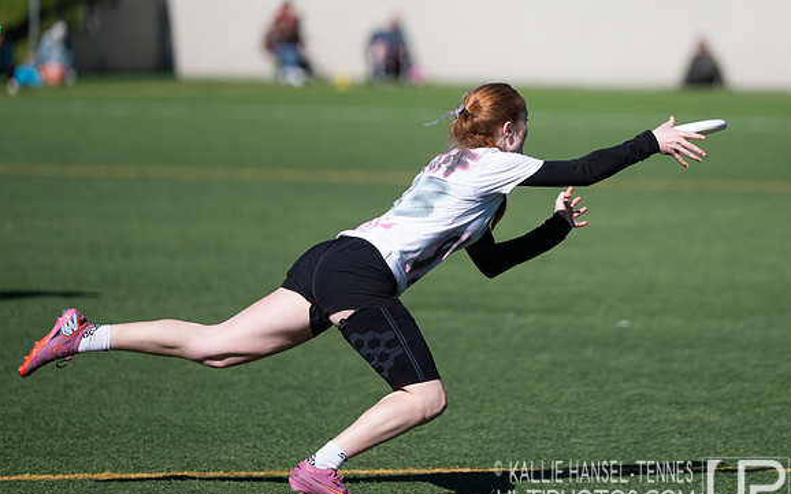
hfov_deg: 6.9
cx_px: 544
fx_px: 6552
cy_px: 139
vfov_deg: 4.3
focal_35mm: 304
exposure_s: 1/3200
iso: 100
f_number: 2.8
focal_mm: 200
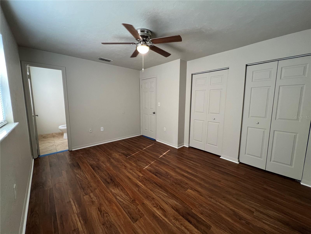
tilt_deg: -7.5
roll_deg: -0.3
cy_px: 117
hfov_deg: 106.2
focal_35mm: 13
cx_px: 156
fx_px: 117
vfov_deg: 89.9
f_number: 1.8
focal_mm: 1.57
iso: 160
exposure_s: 1/60
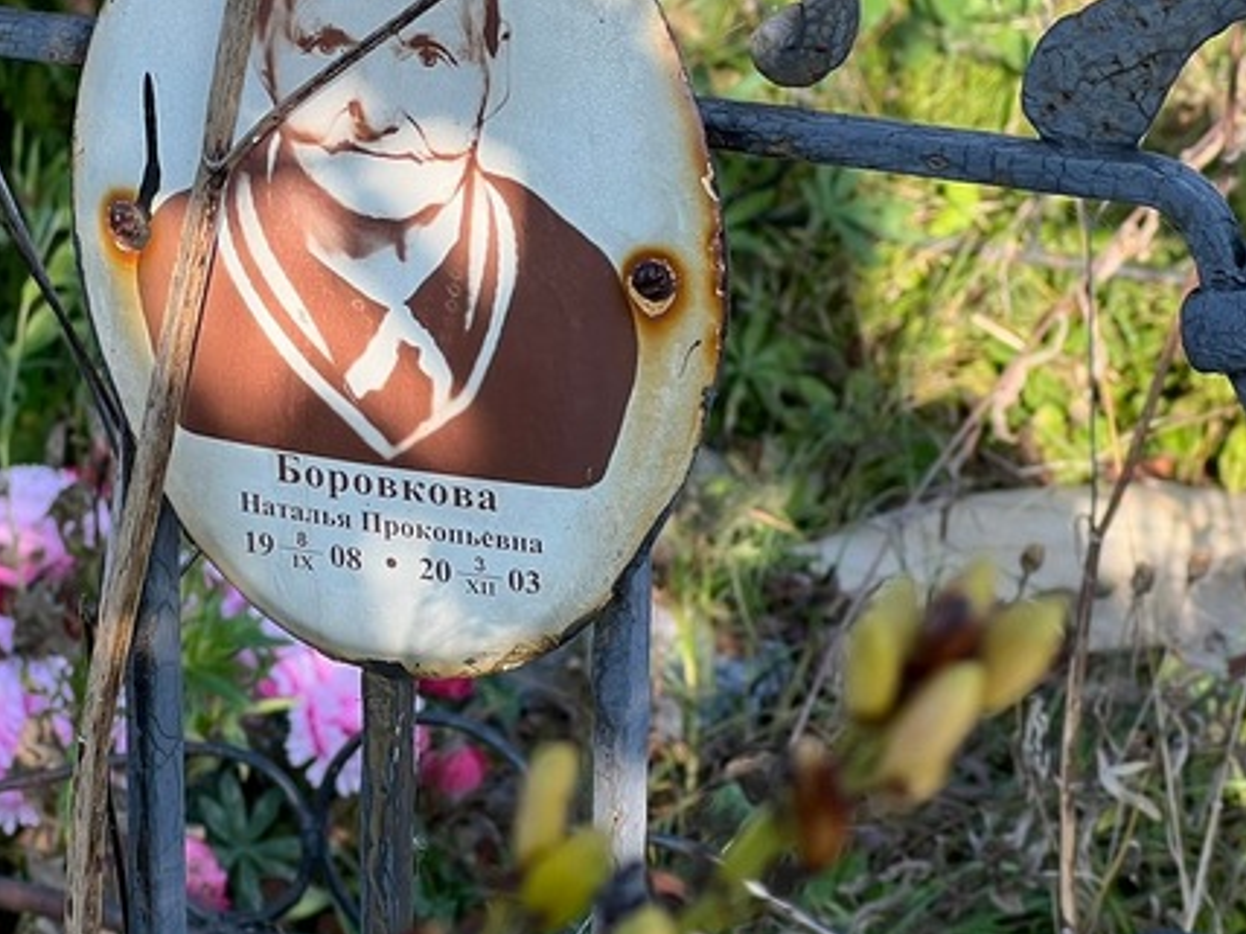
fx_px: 5183
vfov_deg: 10.2
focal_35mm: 144
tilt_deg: -14.4
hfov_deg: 13.7
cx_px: 344
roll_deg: -0.4
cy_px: 79
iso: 32
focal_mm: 9
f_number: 2.8
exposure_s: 1/137
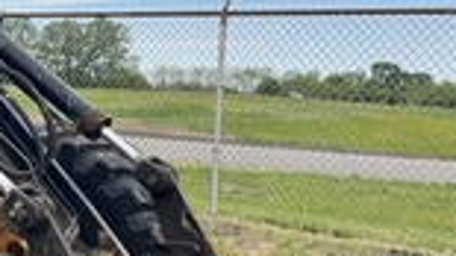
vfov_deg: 16.5
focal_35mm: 73
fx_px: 882
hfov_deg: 26.0
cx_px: -88
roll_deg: +0.3
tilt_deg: -6.0
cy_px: 177
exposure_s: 1/761
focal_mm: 5.1
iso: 50
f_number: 1.6
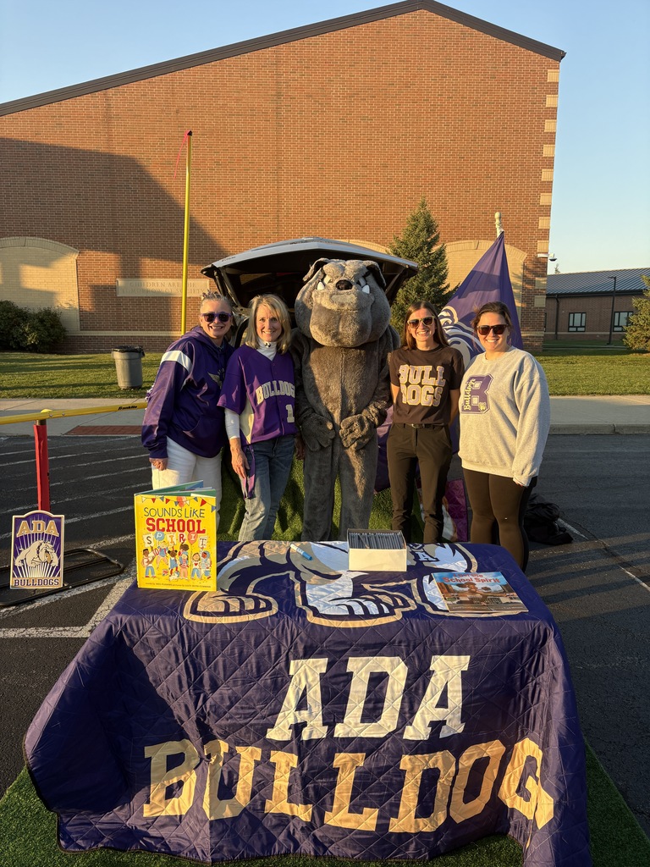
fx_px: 651
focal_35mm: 26
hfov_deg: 53.1
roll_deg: +0.5
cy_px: 434
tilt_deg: -10.3
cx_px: 325
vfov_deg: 67.3
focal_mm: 5.96
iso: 50
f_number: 1.6
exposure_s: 1/591
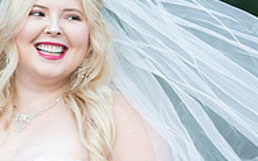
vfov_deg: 2.0
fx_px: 4506
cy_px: 107
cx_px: 170
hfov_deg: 3.3
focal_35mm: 641
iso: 250
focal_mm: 198
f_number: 2.8
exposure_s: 1/200
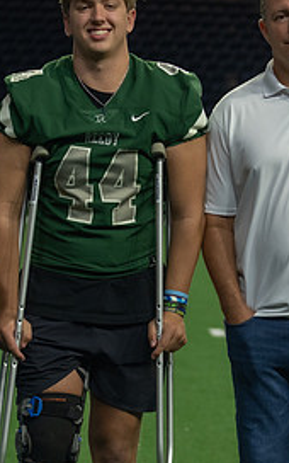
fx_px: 2369
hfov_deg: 7.0
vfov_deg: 11.1
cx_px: 139
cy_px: 260
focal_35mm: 188
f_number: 2.8
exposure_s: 1/320
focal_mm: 70
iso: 1000
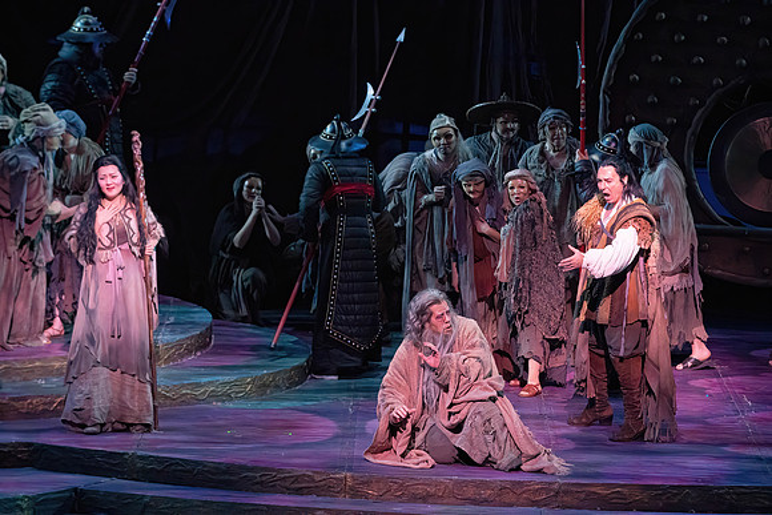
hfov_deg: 10.4
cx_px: 386
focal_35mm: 198
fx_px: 4247
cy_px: 258
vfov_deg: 6.9
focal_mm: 198
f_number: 9
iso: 20000
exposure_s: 1/320
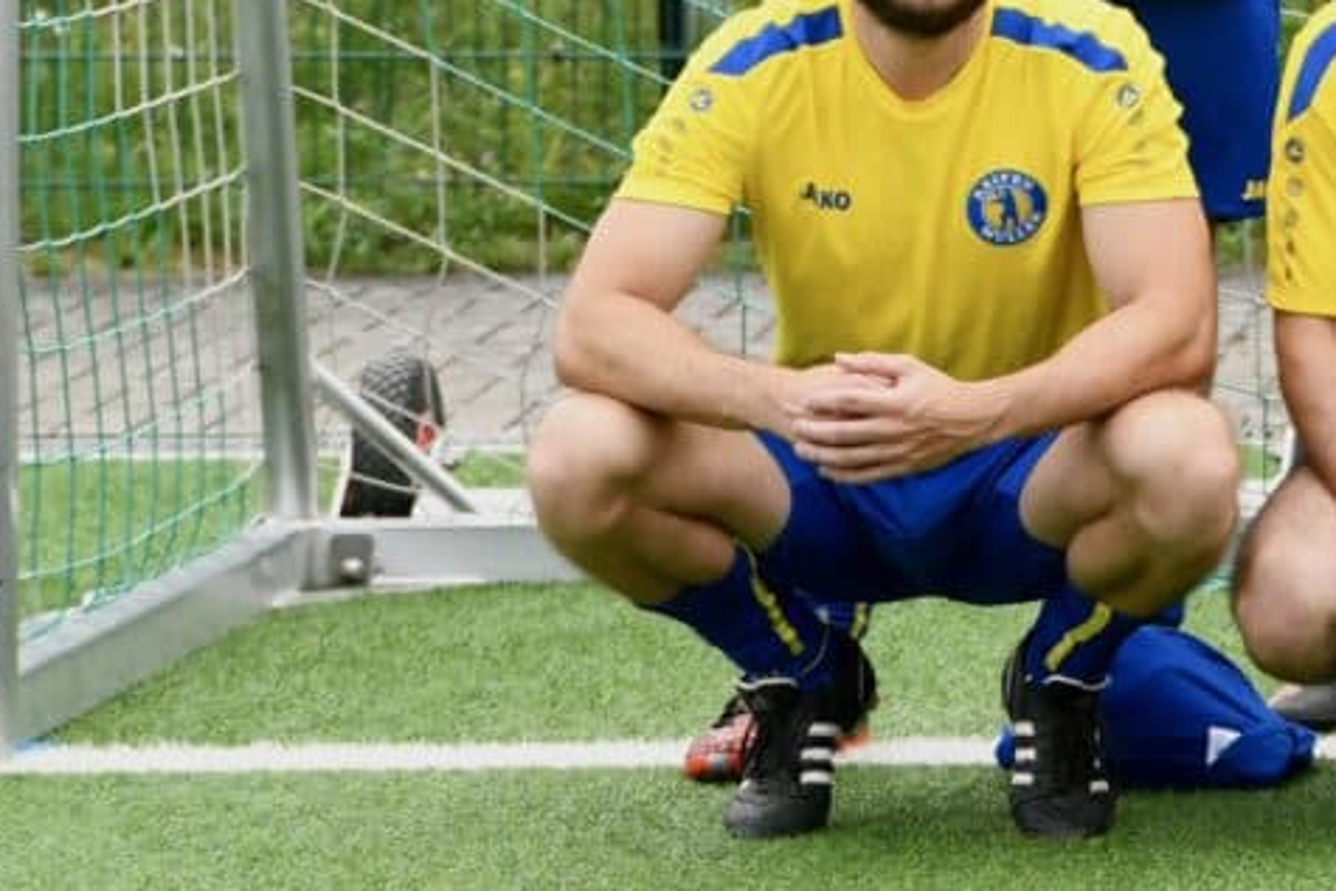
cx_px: 2478
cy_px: -313
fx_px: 8315
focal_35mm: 224
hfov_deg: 8.8
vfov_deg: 6.1
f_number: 2.8
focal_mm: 52
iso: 200
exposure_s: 1/800
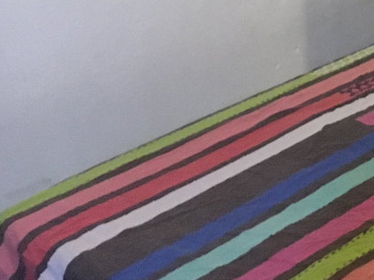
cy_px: -179
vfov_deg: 12.7
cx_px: 599
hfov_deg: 16.2
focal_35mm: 109
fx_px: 1177
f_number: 2.2
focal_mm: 4.15
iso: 250
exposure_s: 1/17
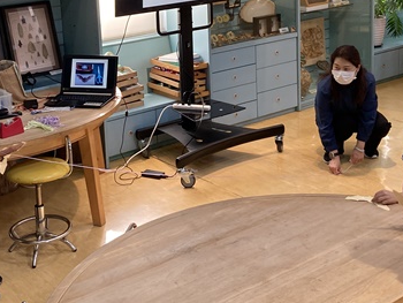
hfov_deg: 32.1
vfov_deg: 23.9
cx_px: 168
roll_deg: +3.7
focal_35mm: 60
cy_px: 39
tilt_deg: -11.4
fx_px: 699
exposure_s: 1/60
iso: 125
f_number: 1.8
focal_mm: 3.99
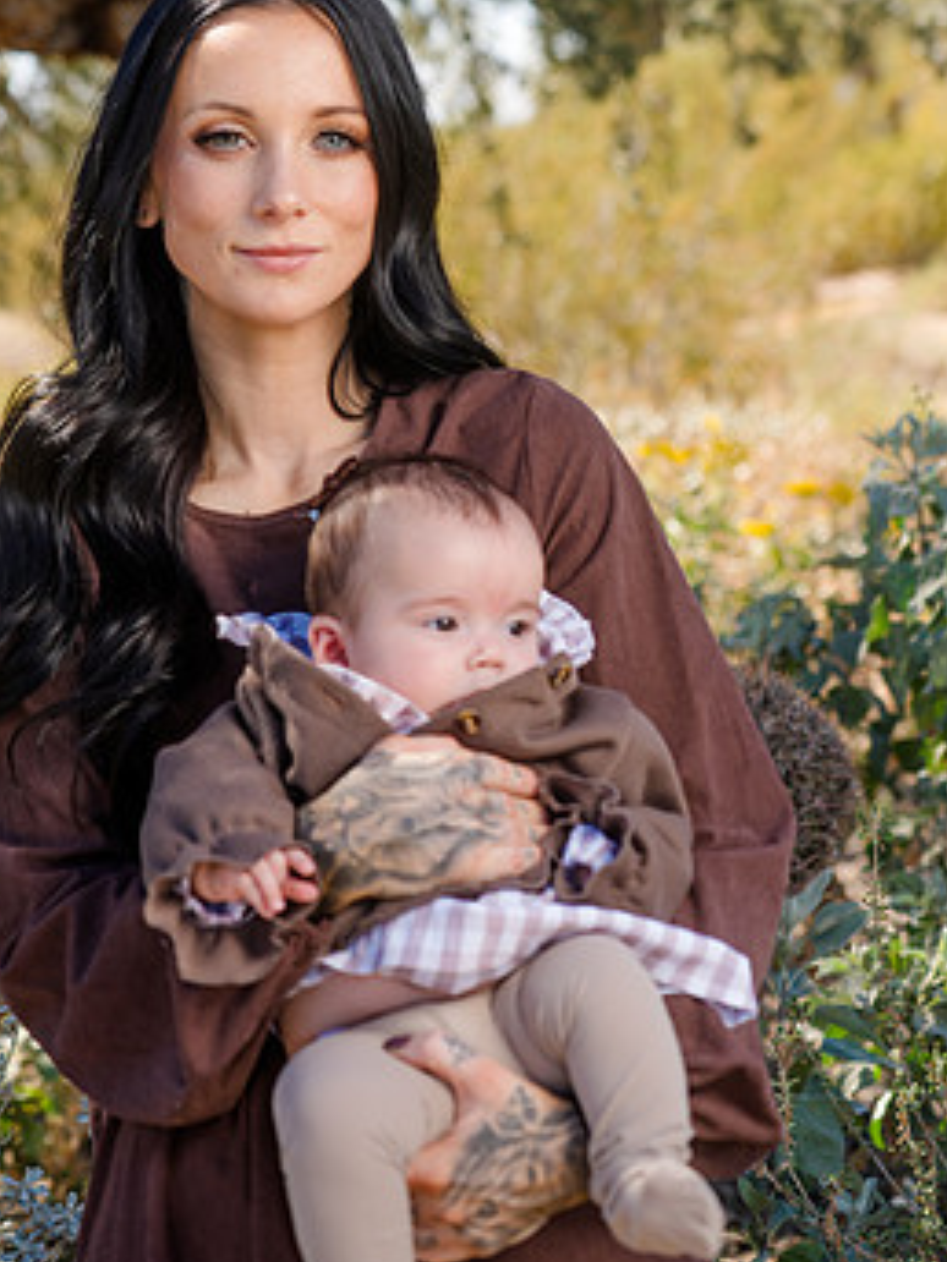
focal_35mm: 102
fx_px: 3721
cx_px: 404
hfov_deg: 14.5
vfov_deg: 19.2
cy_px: 470
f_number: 5.6
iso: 100
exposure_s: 1/200
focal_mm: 81
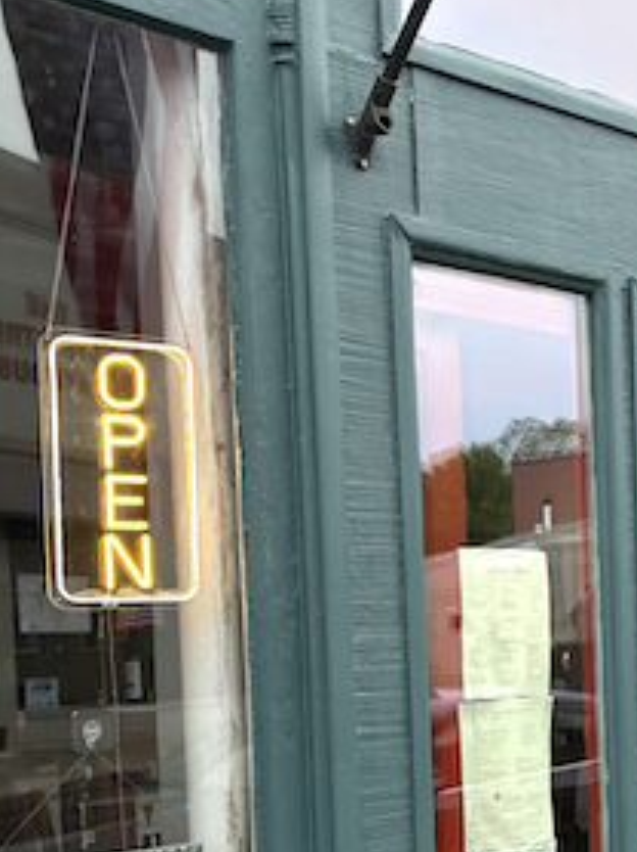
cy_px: 656
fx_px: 1425
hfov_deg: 23.9
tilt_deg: -0.8
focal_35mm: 58
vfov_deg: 32.5
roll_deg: +1.6
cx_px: 660
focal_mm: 5.96
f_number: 1.6
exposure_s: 1/801
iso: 50
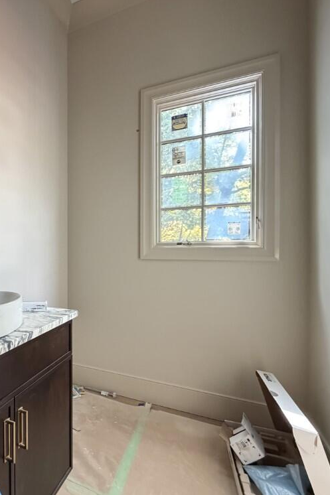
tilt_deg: -0.6
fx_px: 275
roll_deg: +0.1
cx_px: 70
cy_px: 253
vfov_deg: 84.0
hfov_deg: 57.7
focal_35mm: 20
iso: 640
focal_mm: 2.22
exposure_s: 1/60
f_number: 2.2
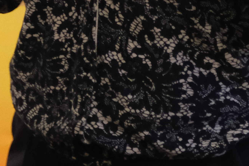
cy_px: -150
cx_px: -80
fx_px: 2407
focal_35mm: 348
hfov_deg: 5.9
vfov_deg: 3.9
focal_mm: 48.4
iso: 6400
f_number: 4
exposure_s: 1/125
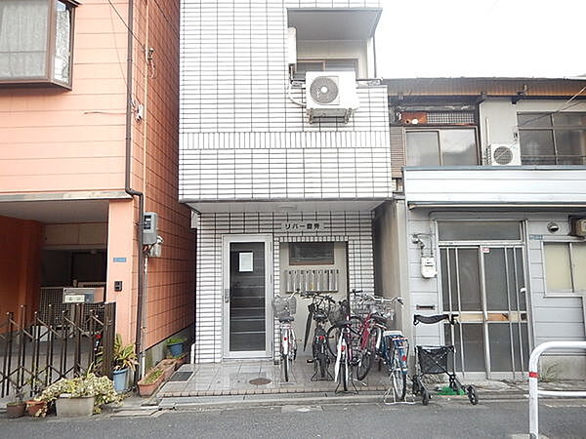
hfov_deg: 71.6
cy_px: 220
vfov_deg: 56.8
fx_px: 406
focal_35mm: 24
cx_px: 293
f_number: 2.8
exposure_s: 1/250
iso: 320
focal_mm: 4.3
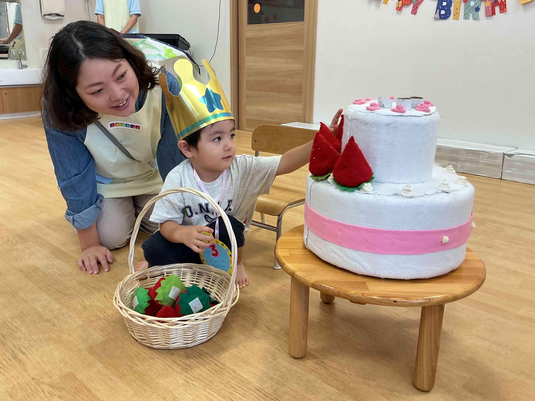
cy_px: 188
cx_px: 258
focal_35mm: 31
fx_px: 479
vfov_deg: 45.4
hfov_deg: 58.3
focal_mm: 3
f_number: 1.8
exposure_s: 1/120
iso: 64
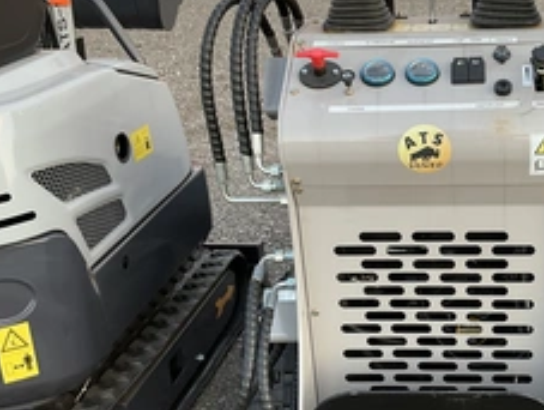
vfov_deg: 28.6
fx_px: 803
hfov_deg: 36.3
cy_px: 221
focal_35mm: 51
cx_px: 427
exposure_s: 1/122
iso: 32
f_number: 1.8
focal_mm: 3
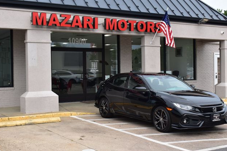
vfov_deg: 26.0
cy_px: 76
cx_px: 112
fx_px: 328
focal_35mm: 52
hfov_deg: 38.2
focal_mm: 34
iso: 400
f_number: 10
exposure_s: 1/250
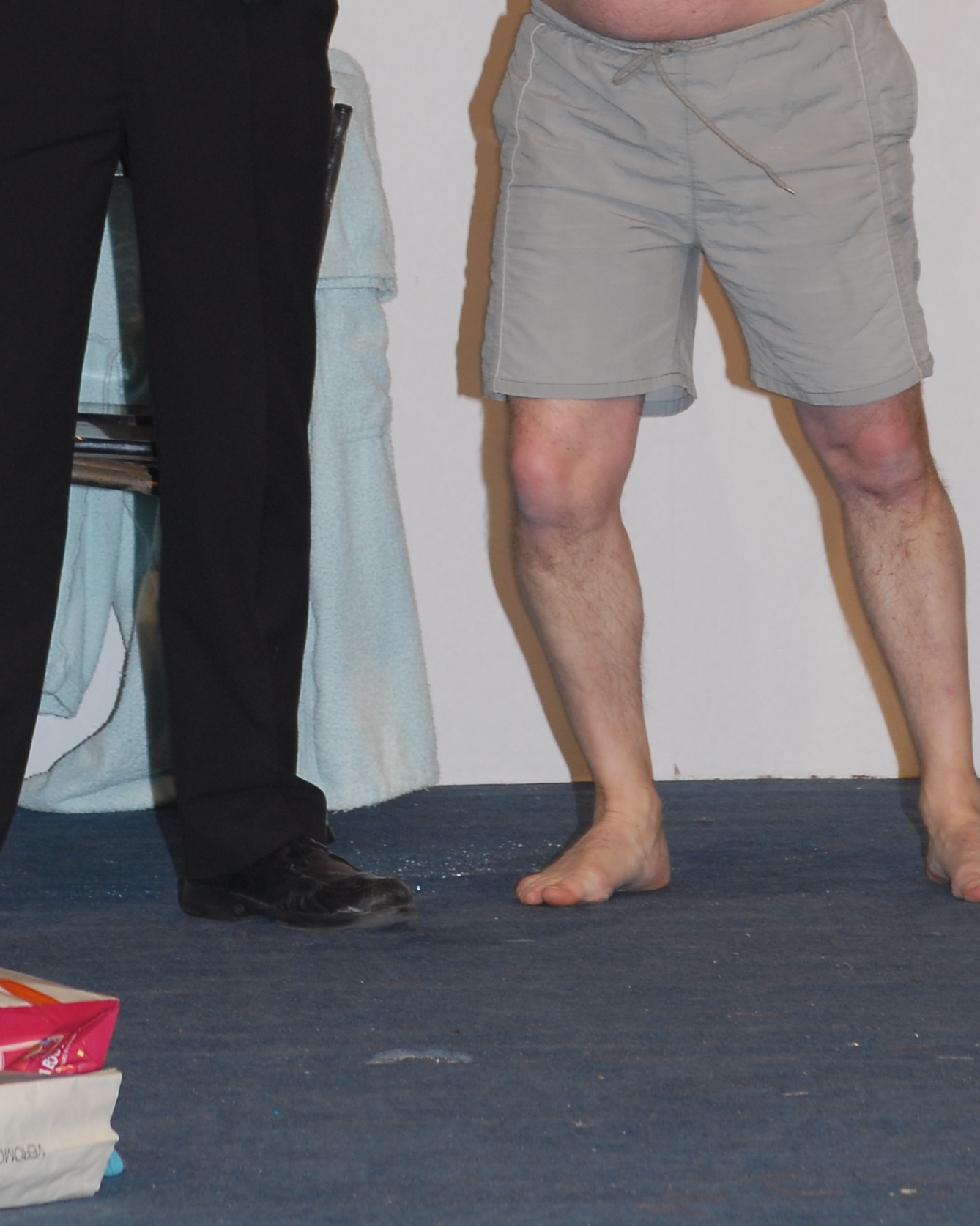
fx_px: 7691
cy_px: -47
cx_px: 436
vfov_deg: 9.0
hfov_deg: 7.3
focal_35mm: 212
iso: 200
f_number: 5.6
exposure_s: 1/60
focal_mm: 65
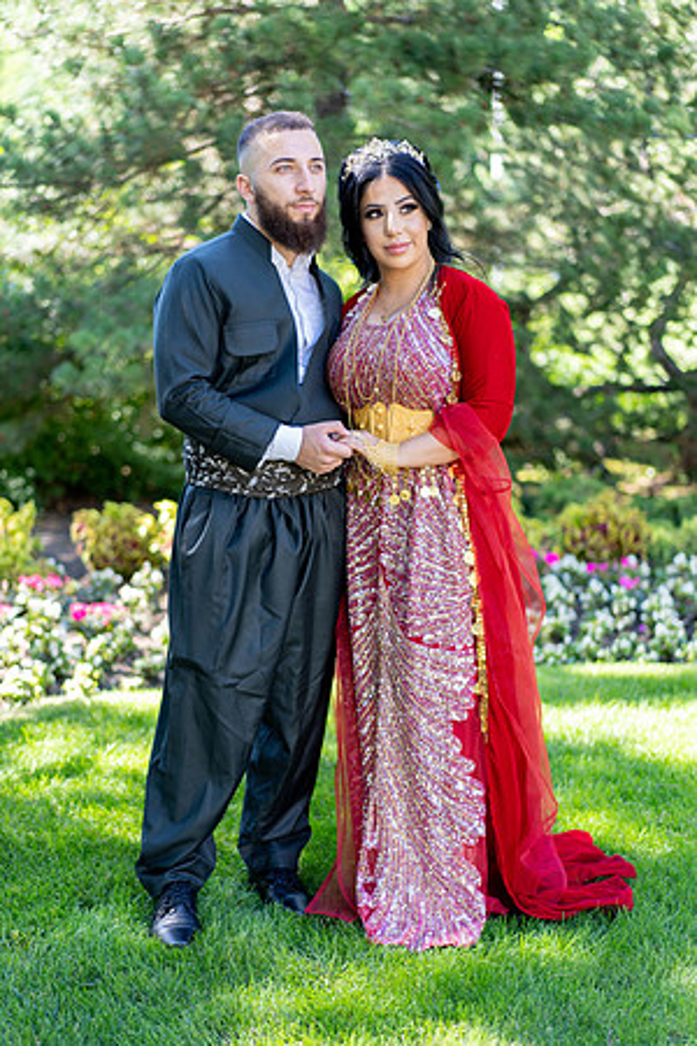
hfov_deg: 24.6
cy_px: 523
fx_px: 1597
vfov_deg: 36.2
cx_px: 348
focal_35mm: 55
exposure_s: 1/250
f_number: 1.8
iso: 100
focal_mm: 55
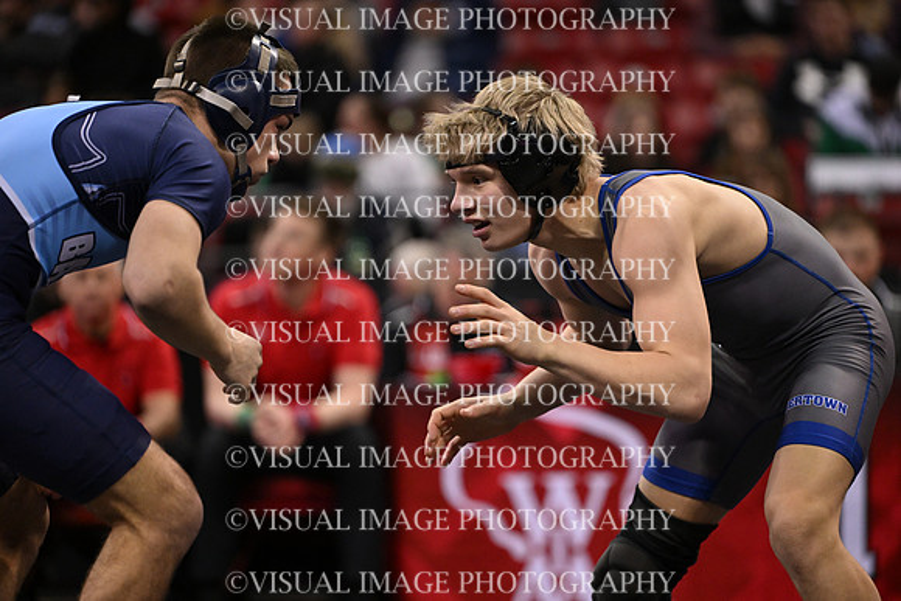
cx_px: 450
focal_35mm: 200
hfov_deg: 10.3
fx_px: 5006
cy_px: 300
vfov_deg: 6.9
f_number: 3.2
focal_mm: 200
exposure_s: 1/1000
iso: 4000
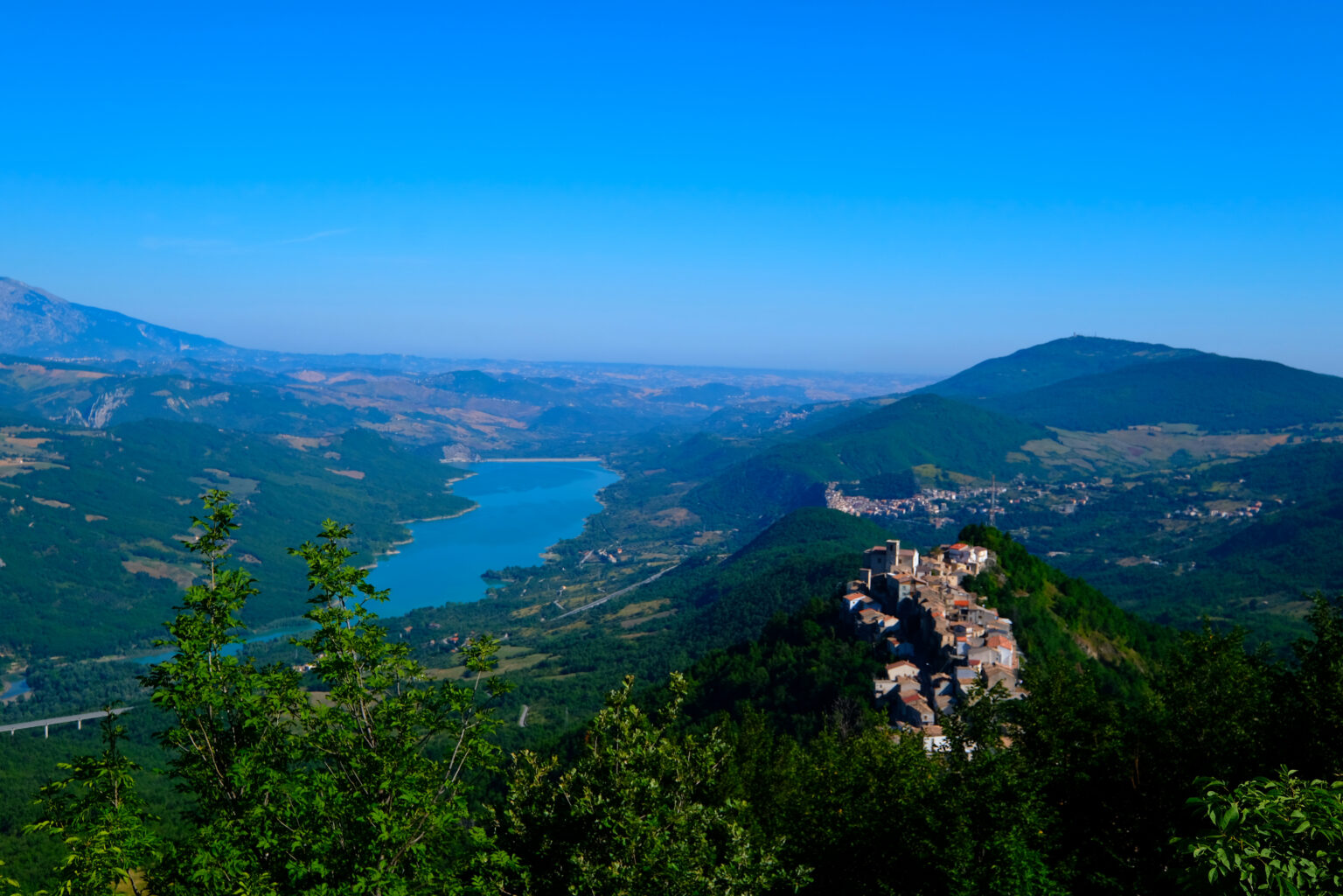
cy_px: 448
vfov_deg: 36.9
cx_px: 672
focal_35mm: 36
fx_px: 1343
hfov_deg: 53.1
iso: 200
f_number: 8
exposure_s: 1/640
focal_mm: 24
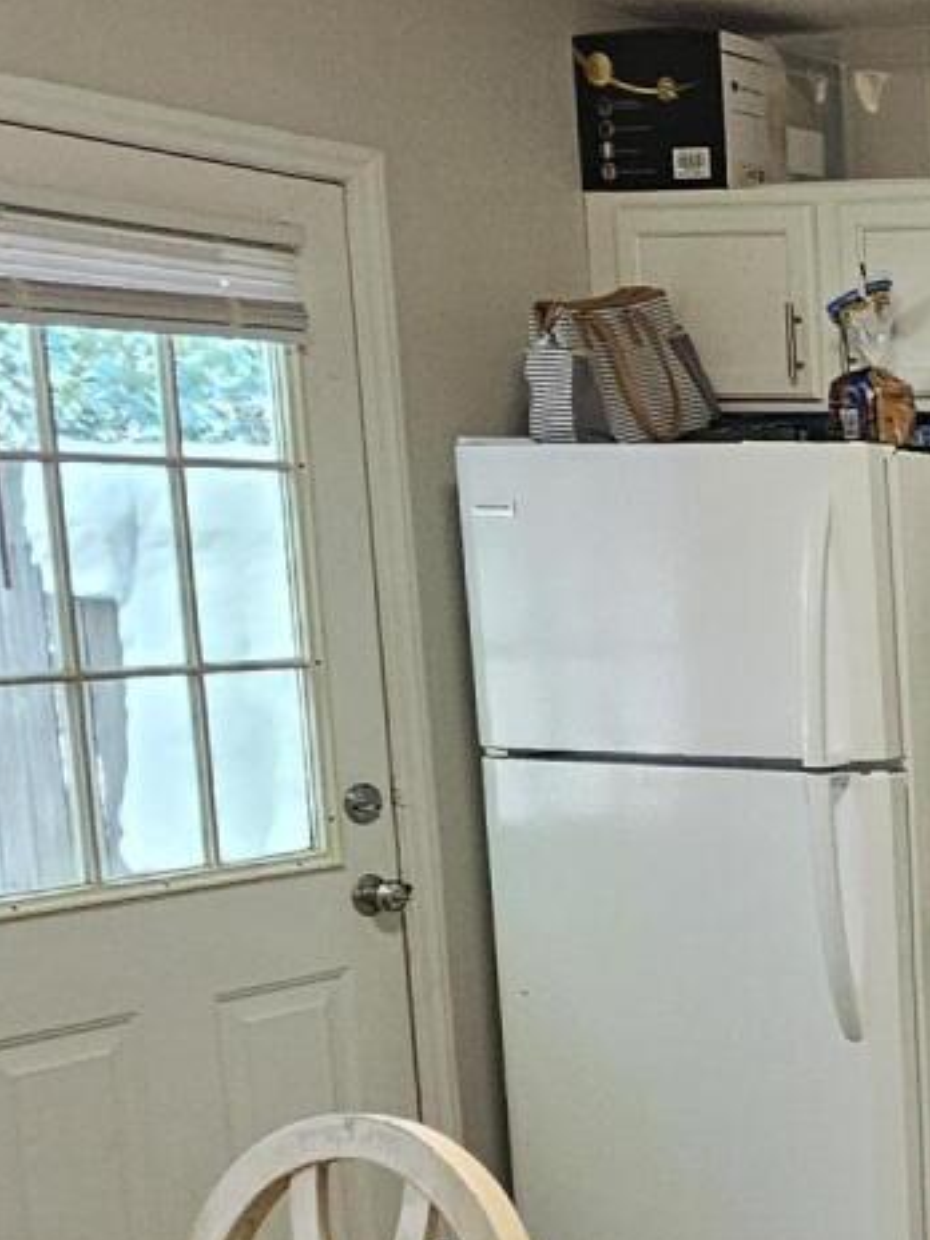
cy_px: 869
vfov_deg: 33.9
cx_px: 1764
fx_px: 2006
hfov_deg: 18.8
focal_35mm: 56
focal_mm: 2.2
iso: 400
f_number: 2.2
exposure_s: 1/60
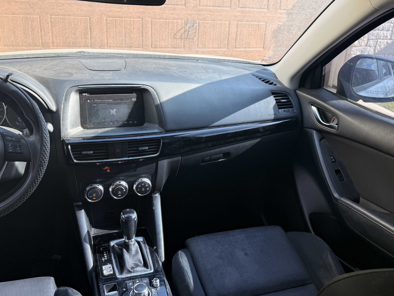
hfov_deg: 58.3
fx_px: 353
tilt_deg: -19.8
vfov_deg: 45.4
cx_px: 188
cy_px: 133
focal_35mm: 31
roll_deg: -2.9
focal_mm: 6.76
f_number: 1.78
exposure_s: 1/370
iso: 80
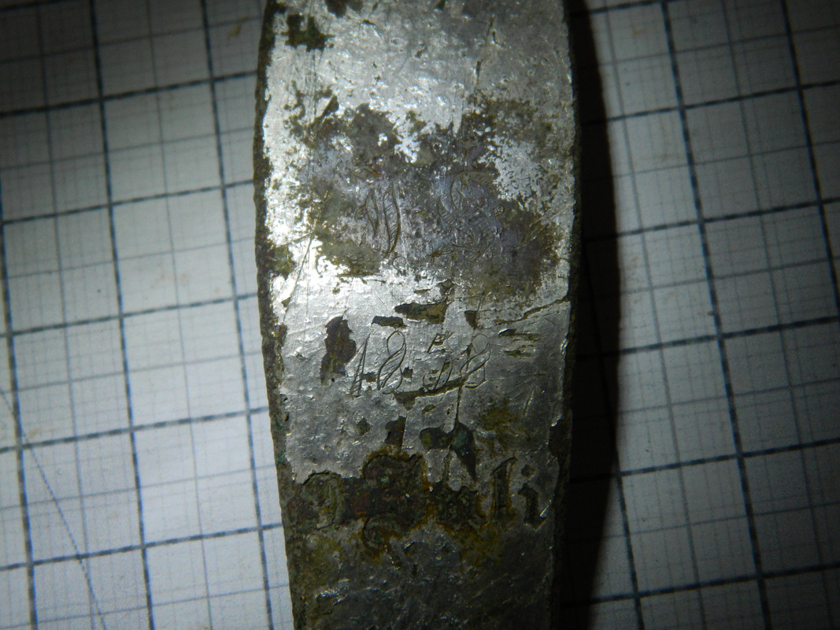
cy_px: 315
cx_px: 420
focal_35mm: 84
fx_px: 2038
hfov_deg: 23.3
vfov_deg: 17.6
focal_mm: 15.1
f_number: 4.2
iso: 140
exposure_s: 1/60
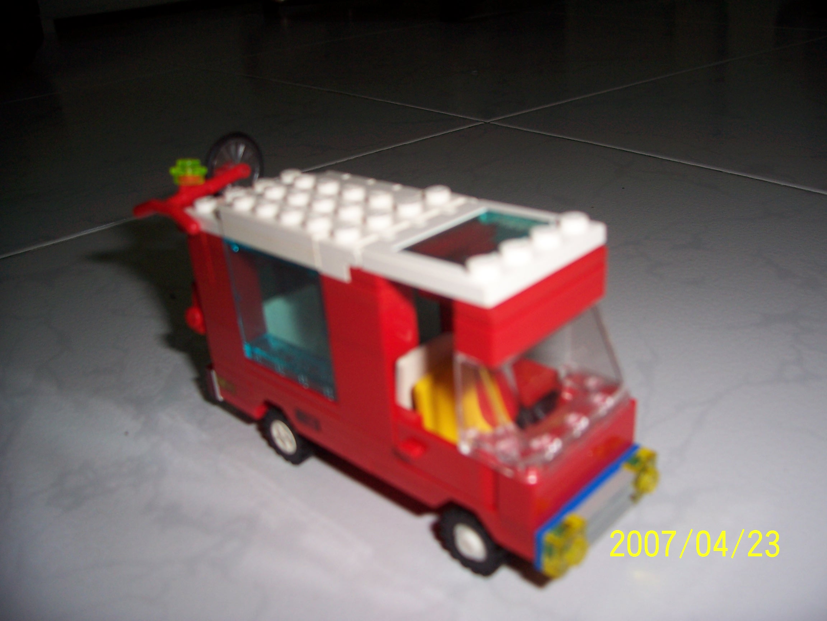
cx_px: 414
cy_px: 310
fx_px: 812
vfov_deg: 41.8
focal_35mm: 34
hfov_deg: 54.0
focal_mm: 5.6
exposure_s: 1/60
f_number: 2.7
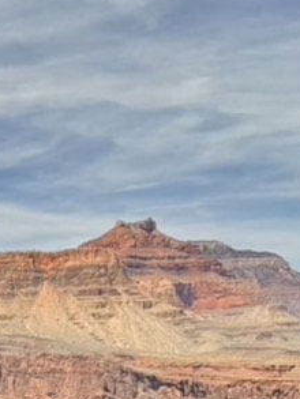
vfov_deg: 21.2
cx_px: -231
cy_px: 380
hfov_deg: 14.5
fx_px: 1039
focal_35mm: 90
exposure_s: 1/4950
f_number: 1.78
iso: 80
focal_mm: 6.76
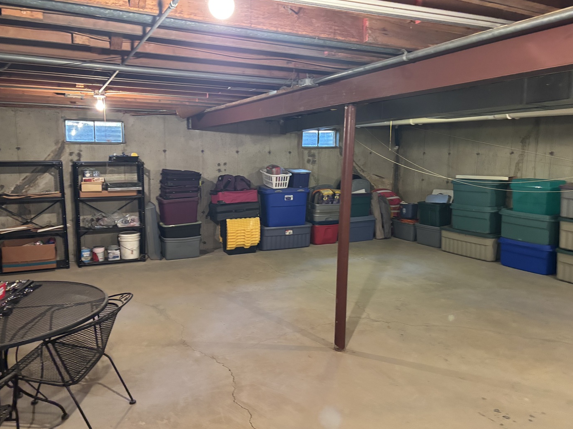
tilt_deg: -7.3
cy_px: 212
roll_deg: -1.3
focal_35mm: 27
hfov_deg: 65.3
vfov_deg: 51.3
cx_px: 280
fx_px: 447
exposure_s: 1/40
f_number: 1.6
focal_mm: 5.96
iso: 640
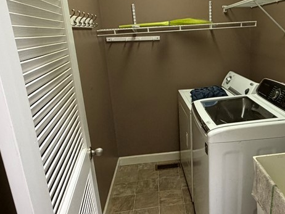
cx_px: 197
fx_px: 255
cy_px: 99
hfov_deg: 56.7
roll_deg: +1.5
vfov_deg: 45.4
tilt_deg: -15.3
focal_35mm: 31
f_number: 2.2
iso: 500
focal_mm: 2.22
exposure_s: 1/60
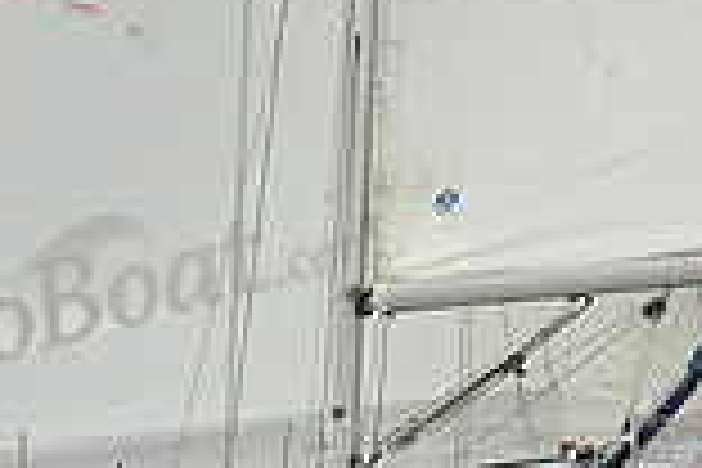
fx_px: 5070
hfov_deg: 7.9
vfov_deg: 5.3
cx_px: 621
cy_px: 479
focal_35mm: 260
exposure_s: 1/800
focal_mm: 70
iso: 320
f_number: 11
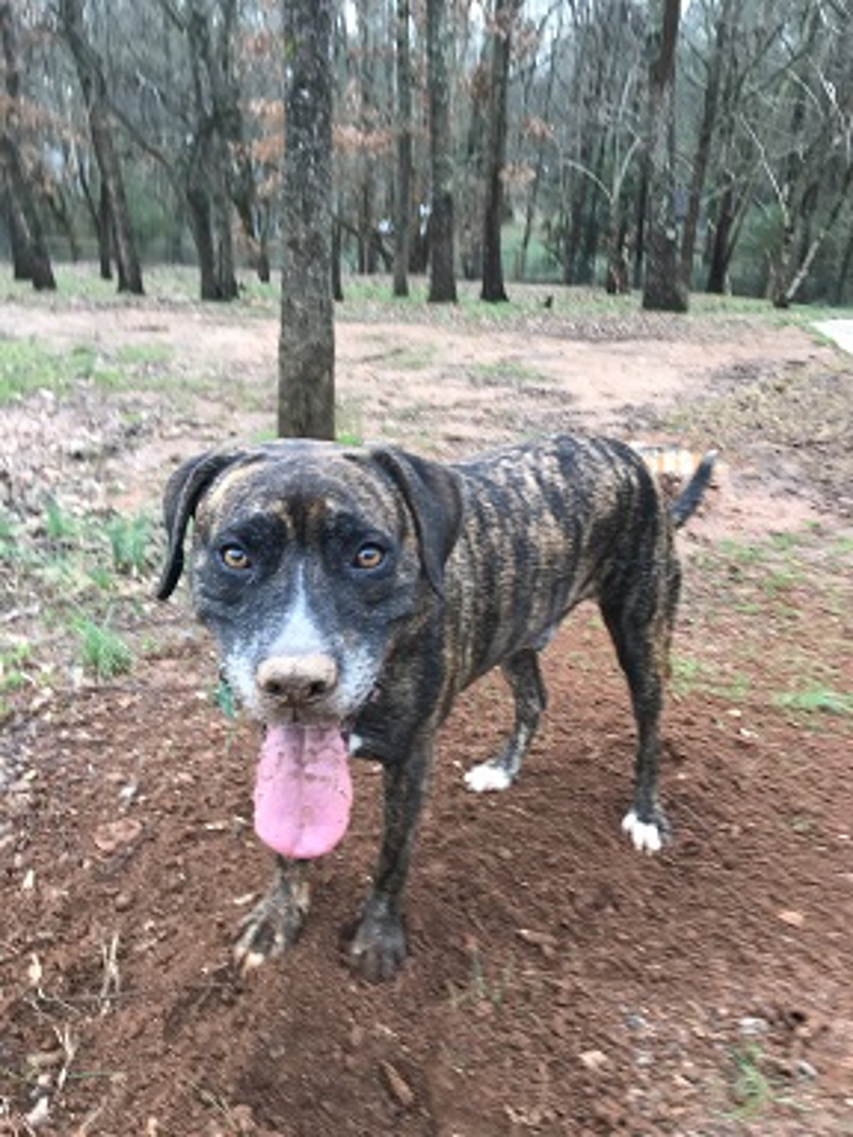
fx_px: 920
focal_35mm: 28
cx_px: 426
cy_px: 568
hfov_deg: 49.7
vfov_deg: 63.4
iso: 25
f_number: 1.8
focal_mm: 3.99
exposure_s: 1/120
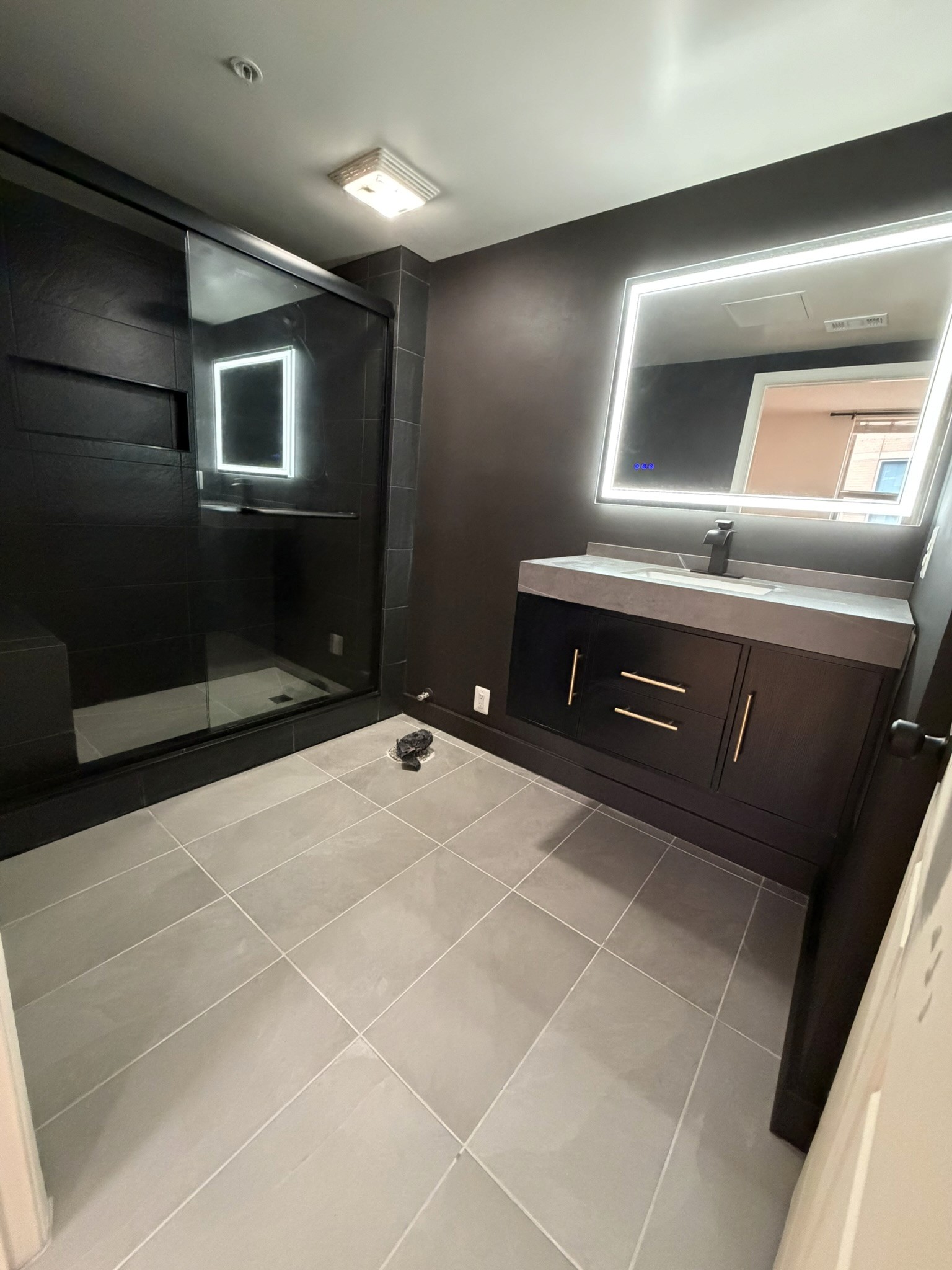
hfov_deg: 85.7
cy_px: 635
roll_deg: -5.3
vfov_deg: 102.1
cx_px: 476
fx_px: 513
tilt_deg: -14.4
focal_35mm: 14
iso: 1000
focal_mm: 2.22
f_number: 2.2
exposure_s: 1/60
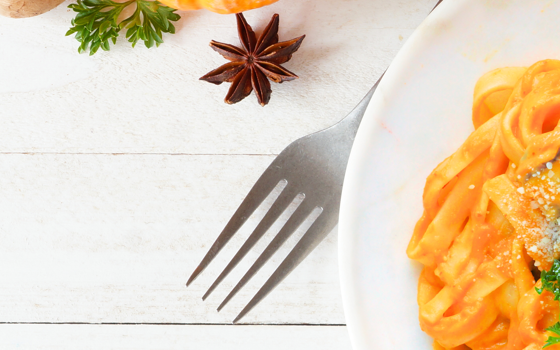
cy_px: 238
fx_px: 1618
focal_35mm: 106
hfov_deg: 19.5
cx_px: 401
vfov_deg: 12.3
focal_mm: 26
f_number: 11
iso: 100
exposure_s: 8
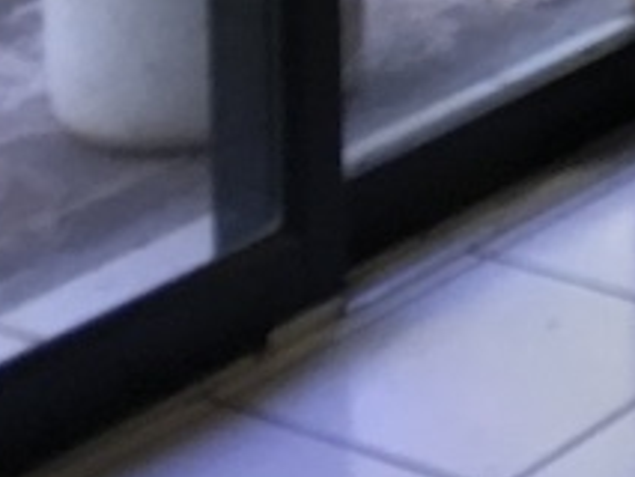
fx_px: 3194
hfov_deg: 10.4
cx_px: 1291
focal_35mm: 174
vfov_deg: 7.6
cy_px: -891
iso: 40
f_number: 2.2
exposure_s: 1/30
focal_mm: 4.15
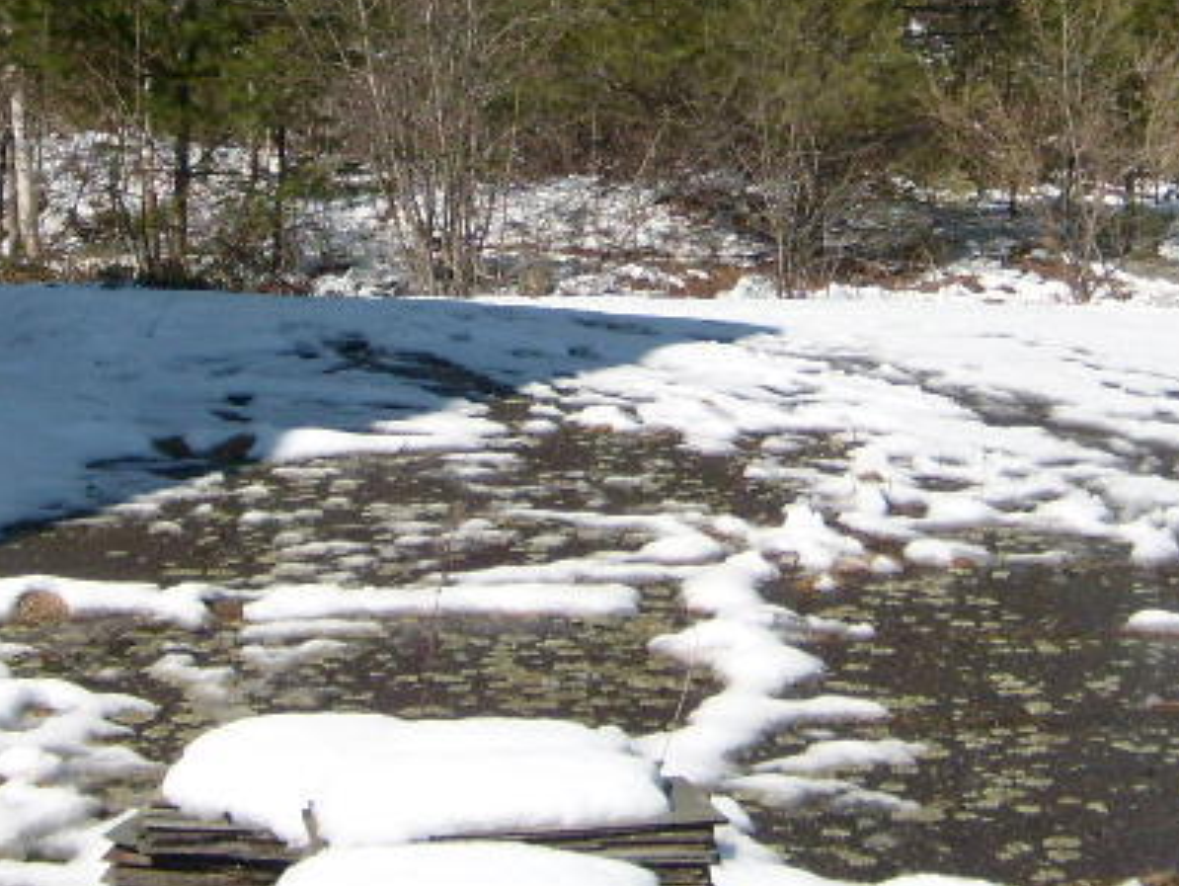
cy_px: 124
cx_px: 607
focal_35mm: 90
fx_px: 3067
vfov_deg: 16.3
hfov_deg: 21.8
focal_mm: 5.8
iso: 80
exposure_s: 1/350
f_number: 7.1
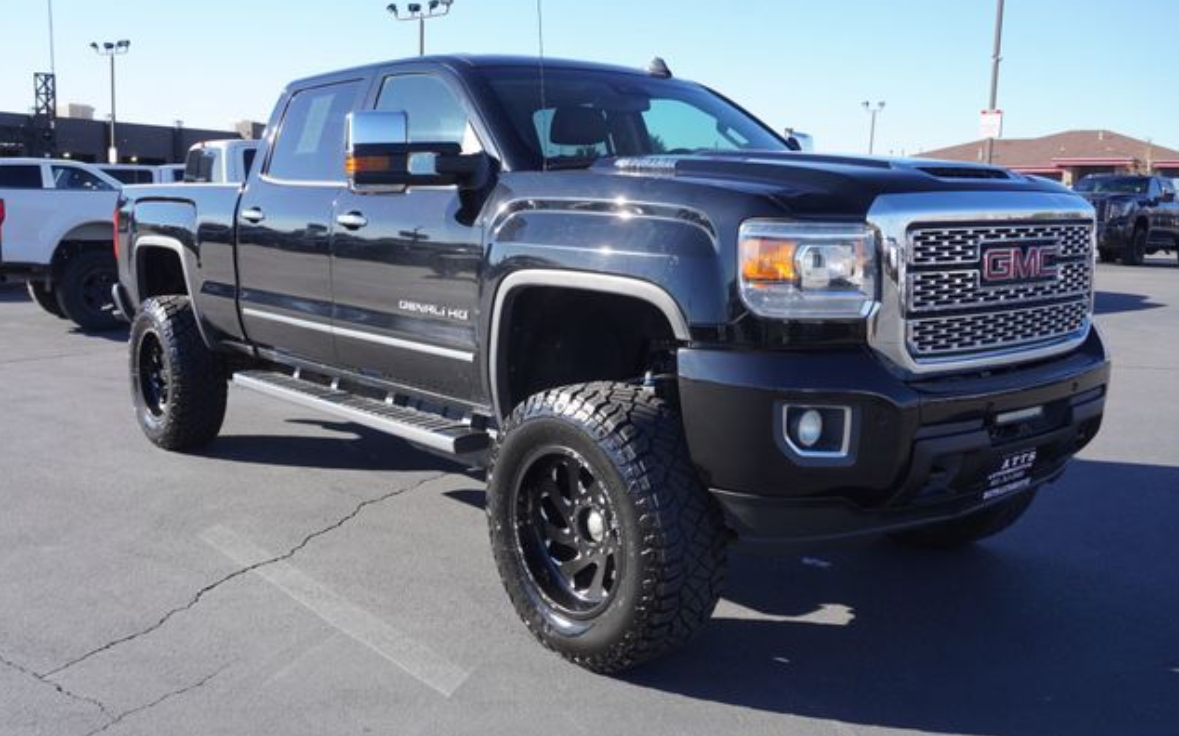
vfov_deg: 37.3
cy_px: 359
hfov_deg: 56.7
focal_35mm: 34
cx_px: 590
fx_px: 1092
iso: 100
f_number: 7.1
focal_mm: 22
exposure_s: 1/100
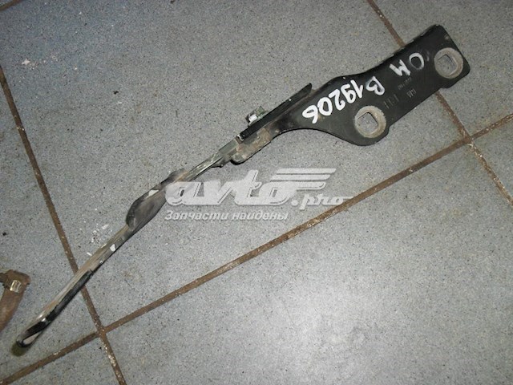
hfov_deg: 52.6
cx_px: 256
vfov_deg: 40.7
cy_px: 192
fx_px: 519
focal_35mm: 35
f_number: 3.2
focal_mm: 6.3
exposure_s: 1/45
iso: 200
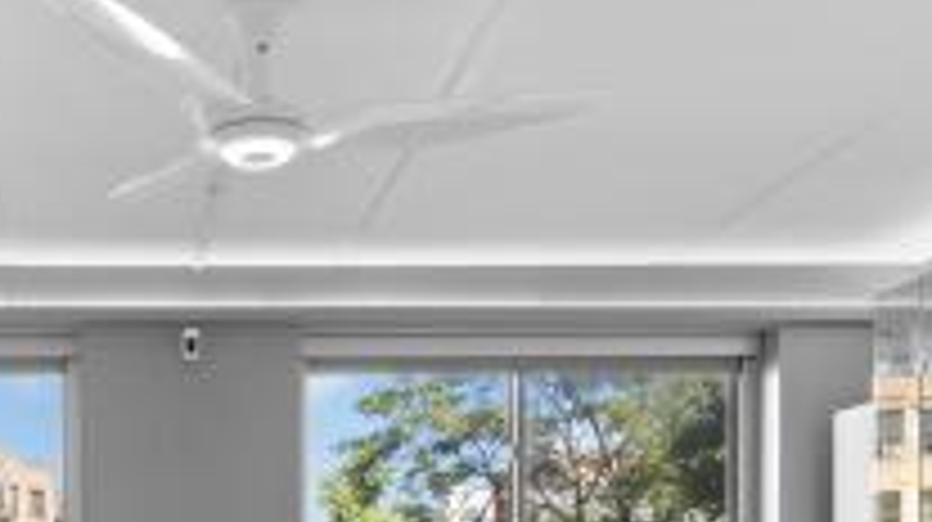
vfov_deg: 21.6
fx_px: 1259
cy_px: 634
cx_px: 108
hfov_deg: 38.1
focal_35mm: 51
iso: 320
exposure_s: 1/4
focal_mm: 14
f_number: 10
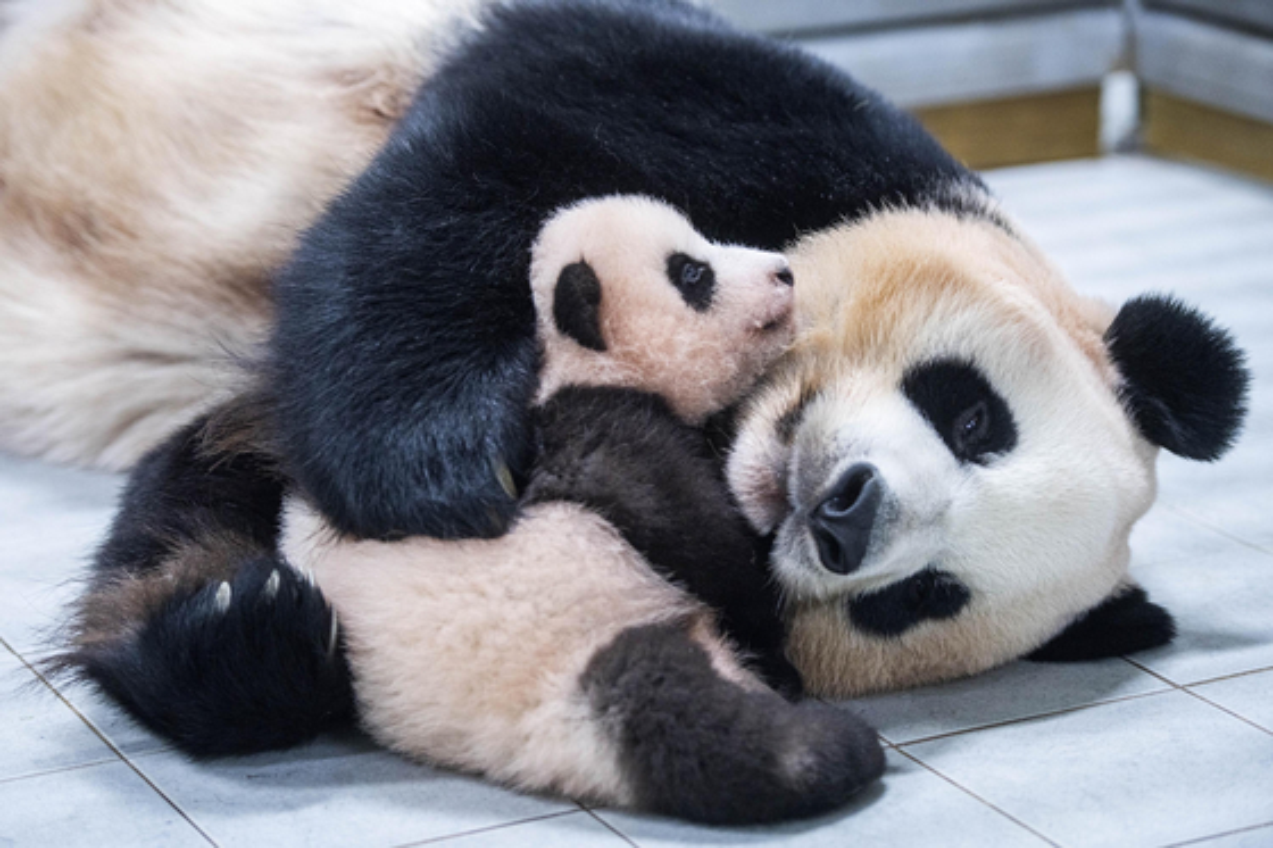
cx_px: 636
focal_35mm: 105
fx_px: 3712
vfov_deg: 13.0
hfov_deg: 19.5
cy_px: 424
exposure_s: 1/40
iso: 800
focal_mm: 105
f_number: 4
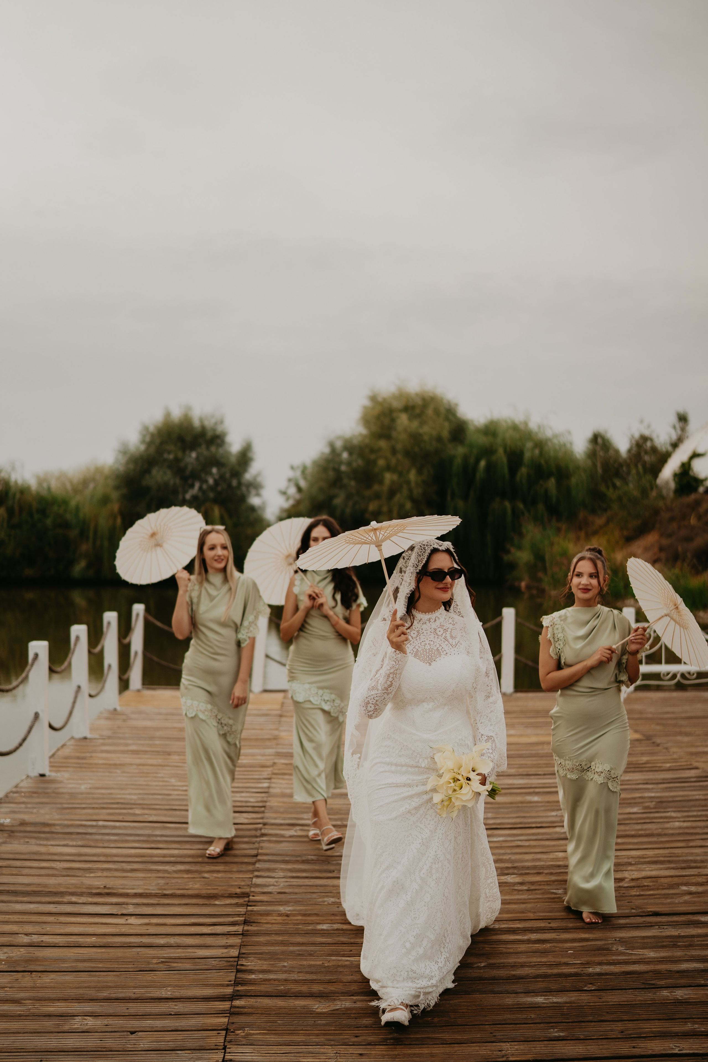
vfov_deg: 54.4
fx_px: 1032
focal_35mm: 35
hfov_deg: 37.9
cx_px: 354
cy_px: 531
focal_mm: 35
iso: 80
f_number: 1.4
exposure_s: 1/2500
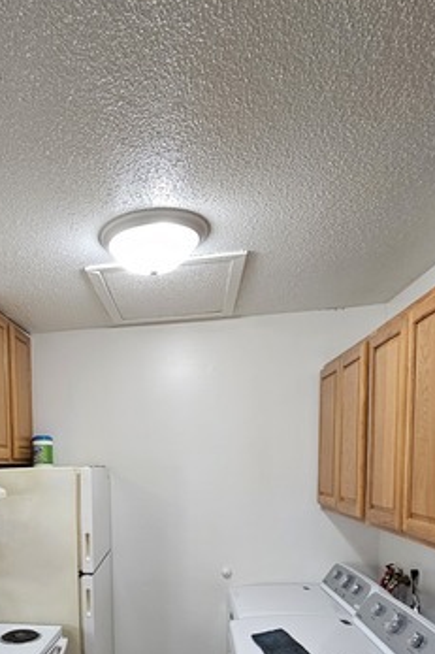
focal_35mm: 26
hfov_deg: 46.6
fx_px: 472
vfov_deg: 64.2
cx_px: 81
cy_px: 510
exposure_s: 1/60
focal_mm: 2.2
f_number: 2.2
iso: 160
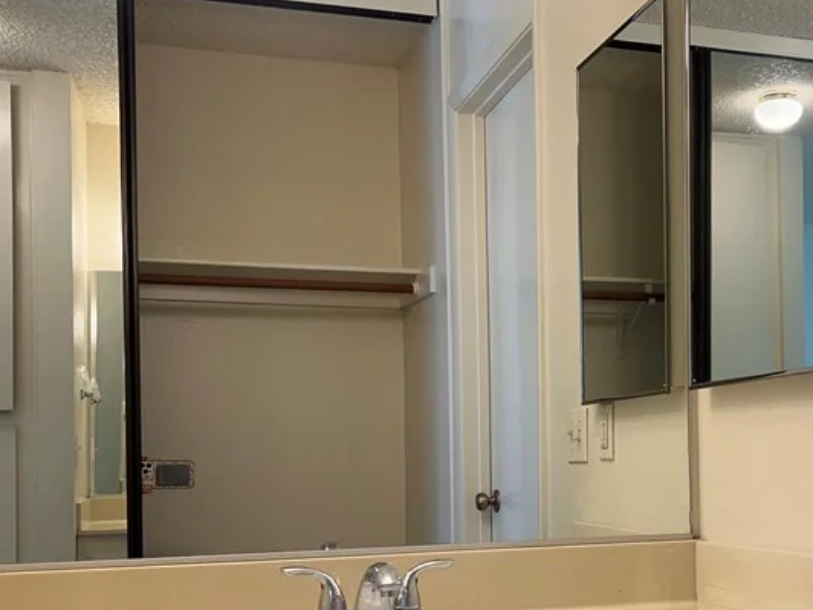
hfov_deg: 37.6
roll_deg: +0.8
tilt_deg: -0.1
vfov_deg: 28.6
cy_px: 469
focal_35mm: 50
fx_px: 1174
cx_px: 568
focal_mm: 5.7
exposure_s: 1/120
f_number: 1.5
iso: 100
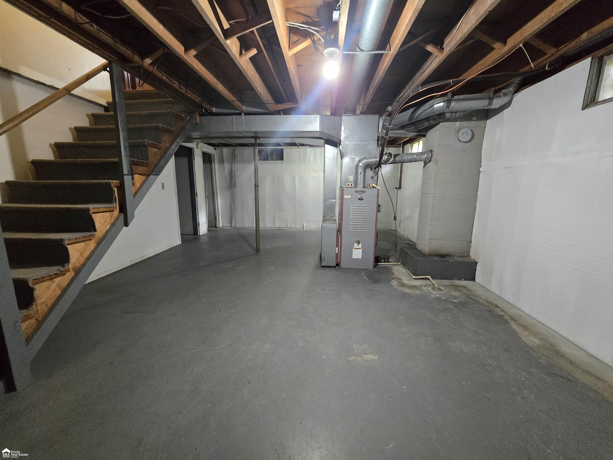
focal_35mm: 13
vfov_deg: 89.9
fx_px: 230
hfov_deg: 106.2
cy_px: 230
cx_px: 306
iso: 1250
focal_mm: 2.2
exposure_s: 1/60
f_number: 2.2
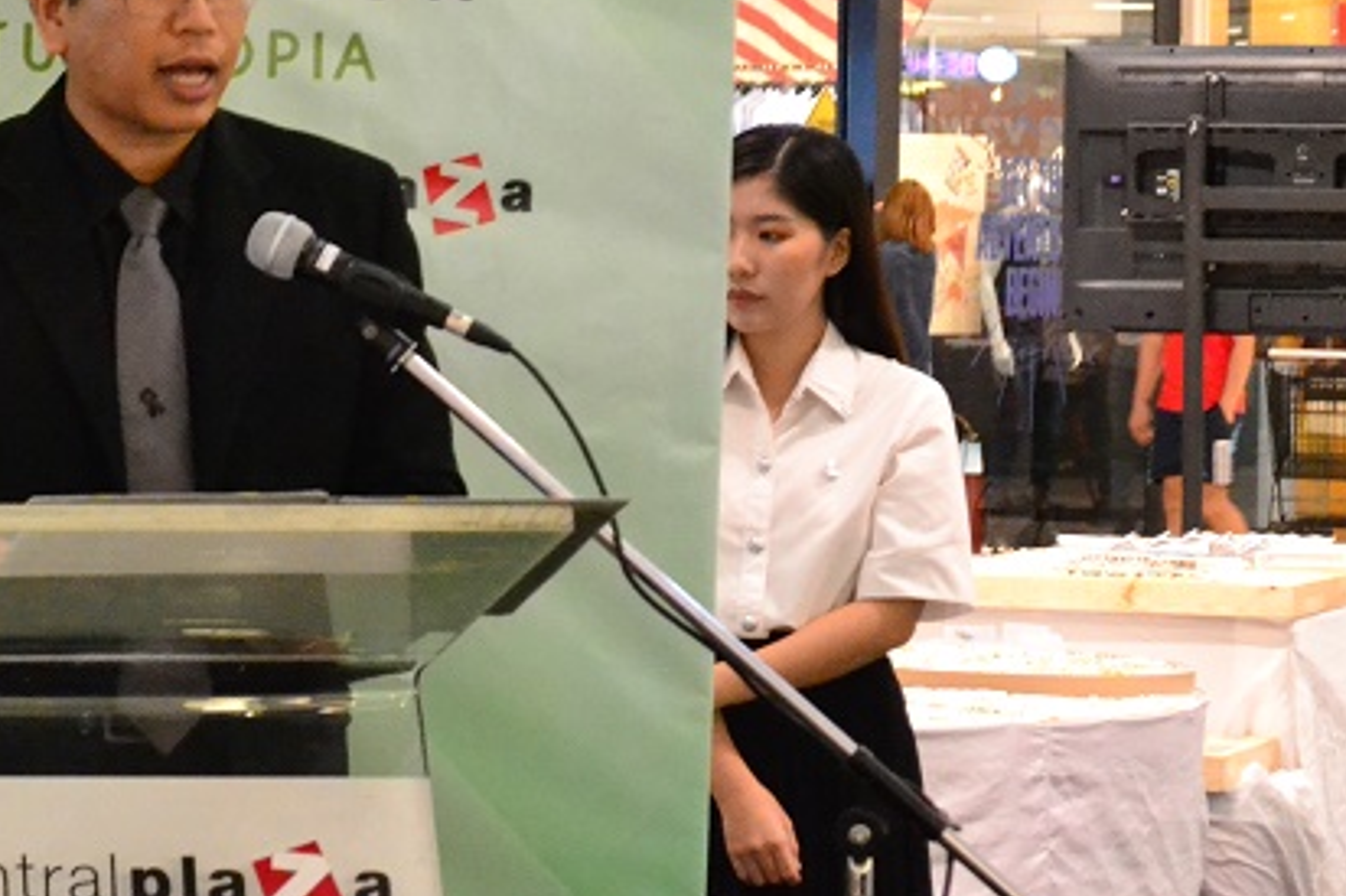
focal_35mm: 160
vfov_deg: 8.6
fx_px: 5978
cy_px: 191
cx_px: 121
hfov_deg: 12.7
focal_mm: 55
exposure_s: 1/60
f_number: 5.6
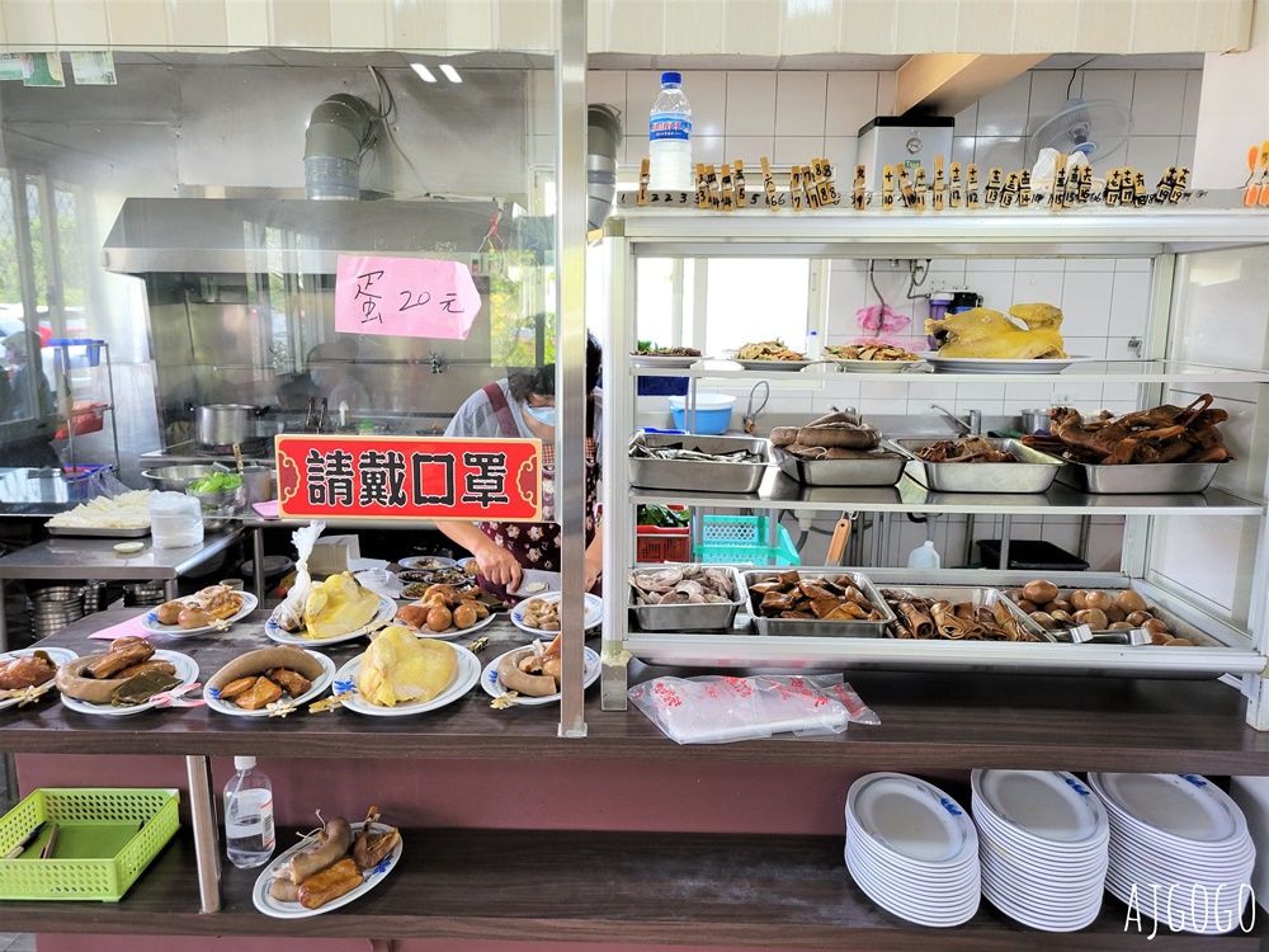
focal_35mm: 26
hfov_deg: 67.3
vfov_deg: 53.1
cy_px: 476
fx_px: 953
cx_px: 634
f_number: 1.8
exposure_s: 1/120
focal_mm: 5.4
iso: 160
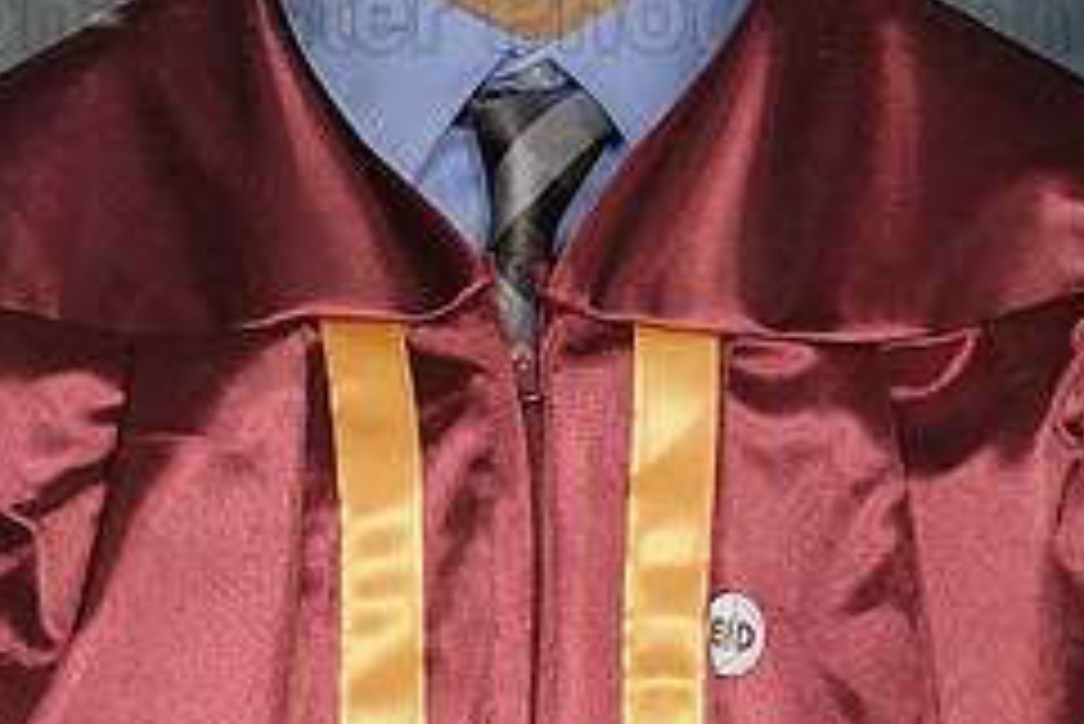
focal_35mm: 310
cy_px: -211
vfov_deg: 4.4
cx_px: 497
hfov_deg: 6.6
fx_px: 9340
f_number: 9
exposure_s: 1/200
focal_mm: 86
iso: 250
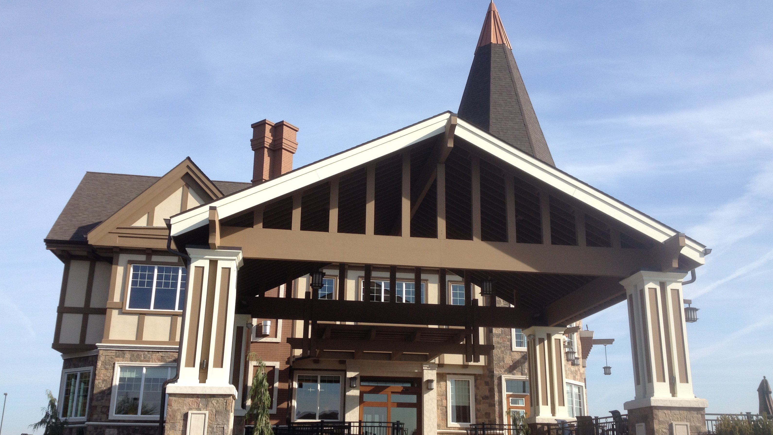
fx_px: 799
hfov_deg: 51.6
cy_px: 241
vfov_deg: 30.4
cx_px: 384
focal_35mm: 39
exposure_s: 1/1151
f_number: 2.4
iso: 50
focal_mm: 4.28
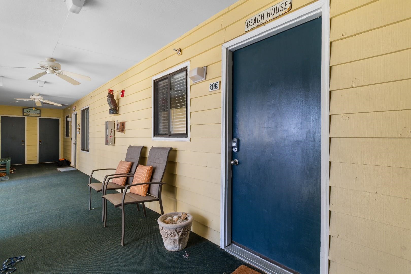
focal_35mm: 18
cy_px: 137
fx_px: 205
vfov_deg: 67.4
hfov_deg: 90.0
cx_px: 206
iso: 100
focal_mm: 12
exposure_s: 1/25
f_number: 4.8
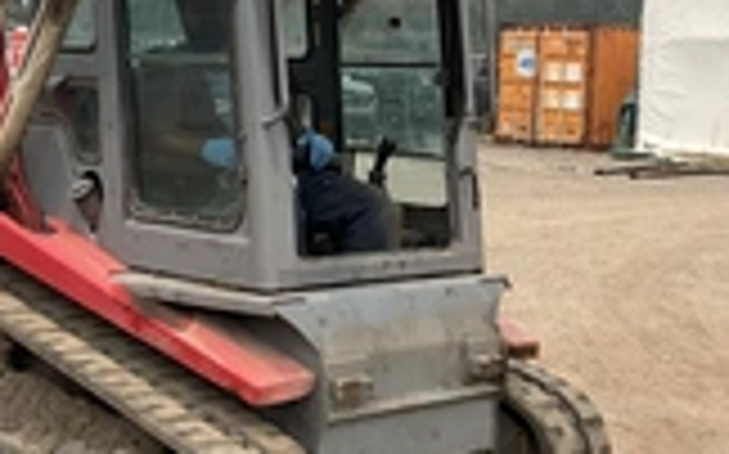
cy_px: 94
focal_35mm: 76
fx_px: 1509
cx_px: 392
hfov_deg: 27.2
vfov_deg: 17.0
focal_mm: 3
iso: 25
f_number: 1.8
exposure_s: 1/2427
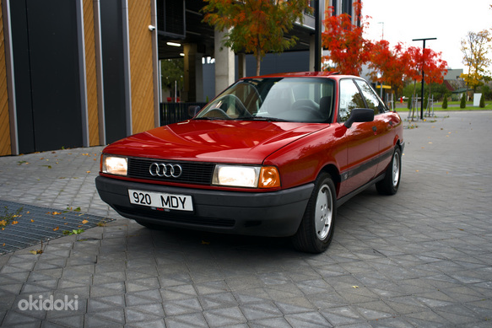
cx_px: 247
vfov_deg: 37.9
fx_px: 478
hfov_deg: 54.4
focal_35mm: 35
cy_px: 164
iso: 250
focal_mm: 34
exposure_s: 1/60
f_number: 4
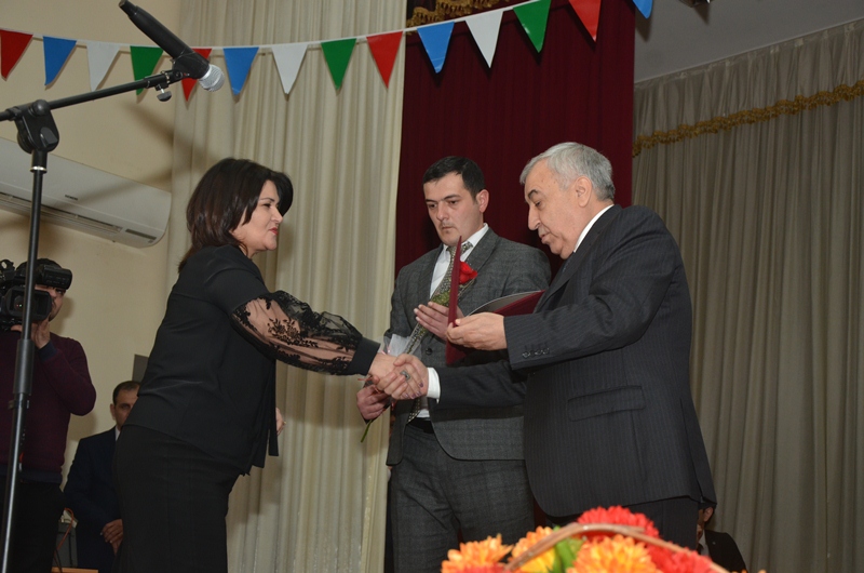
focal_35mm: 63
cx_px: 432
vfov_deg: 21.5
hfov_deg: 32.0
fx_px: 1509
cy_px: 286
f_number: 6.3
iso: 640
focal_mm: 42
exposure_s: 1/60
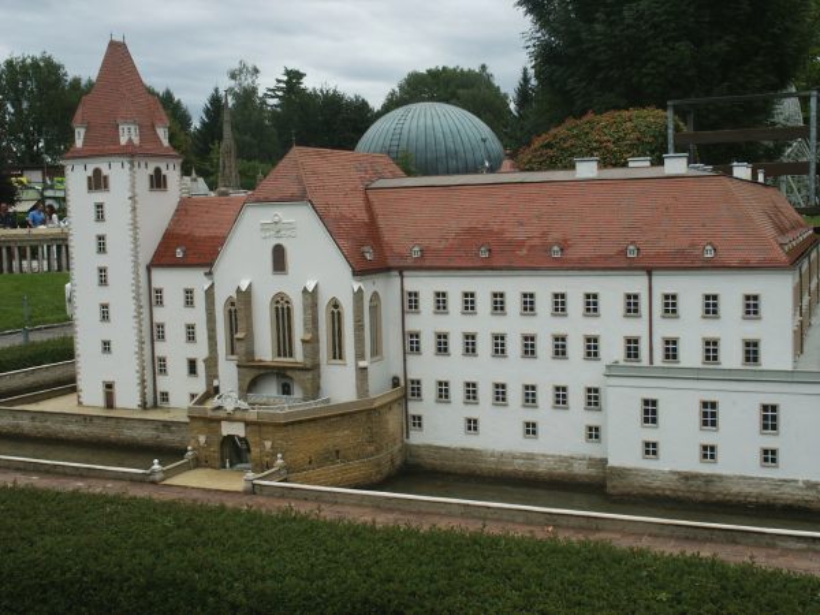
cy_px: 308
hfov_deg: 44.8
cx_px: 410
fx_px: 995
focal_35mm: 42
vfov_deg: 34.3
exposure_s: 1/125
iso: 64
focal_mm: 8.83
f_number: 8
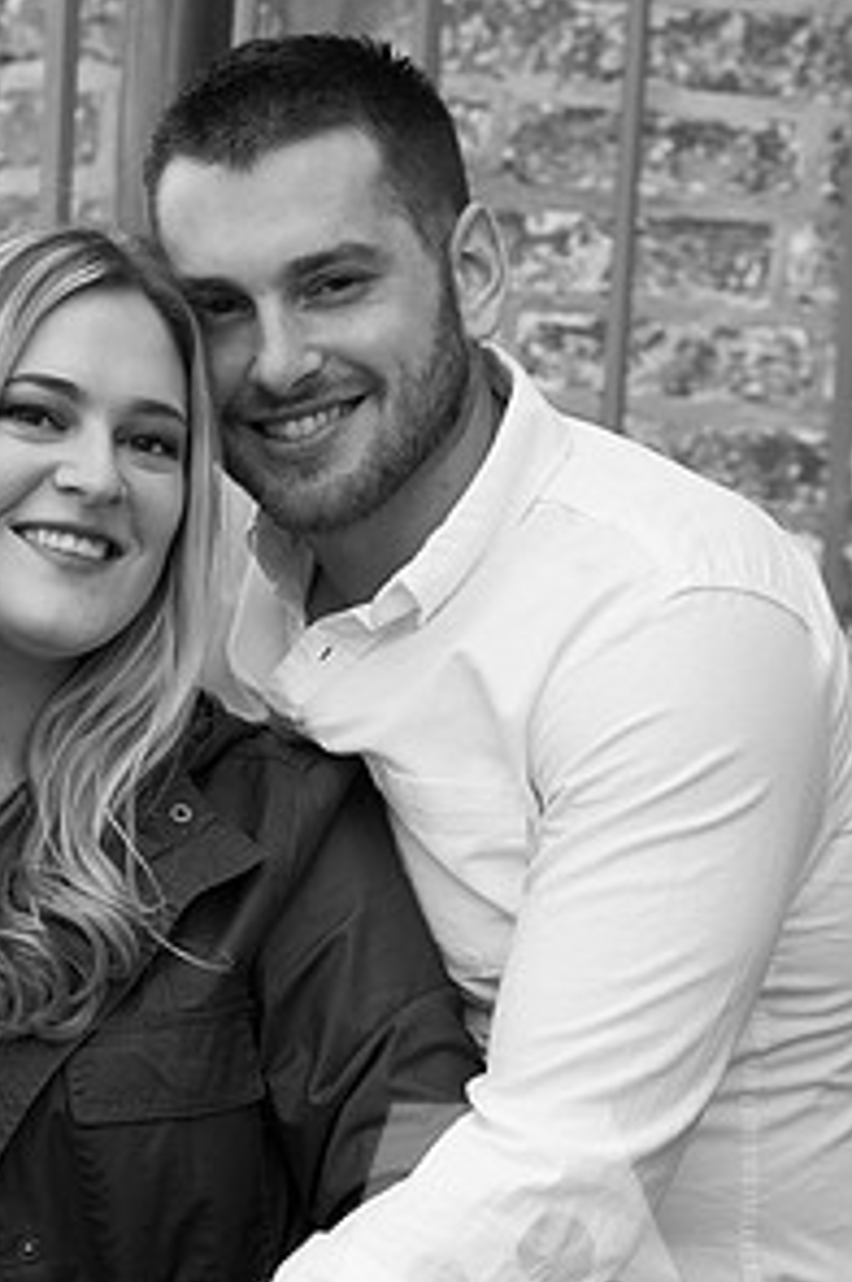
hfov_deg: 8.0
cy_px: 778
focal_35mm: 171
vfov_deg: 12.0
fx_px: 6084
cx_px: 204
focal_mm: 112
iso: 160
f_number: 5
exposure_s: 1/160
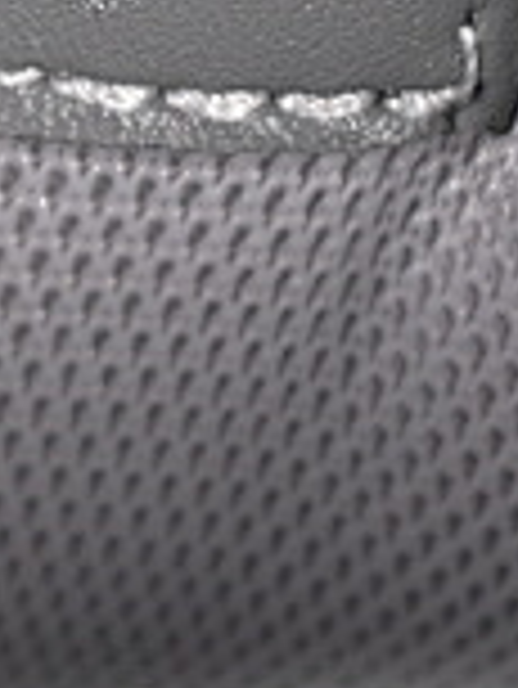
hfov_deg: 2.9
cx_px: -333
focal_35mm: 509
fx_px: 10142
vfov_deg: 3.9
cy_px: 99
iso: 160
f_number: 7.1
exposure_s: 1/60
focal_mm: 50
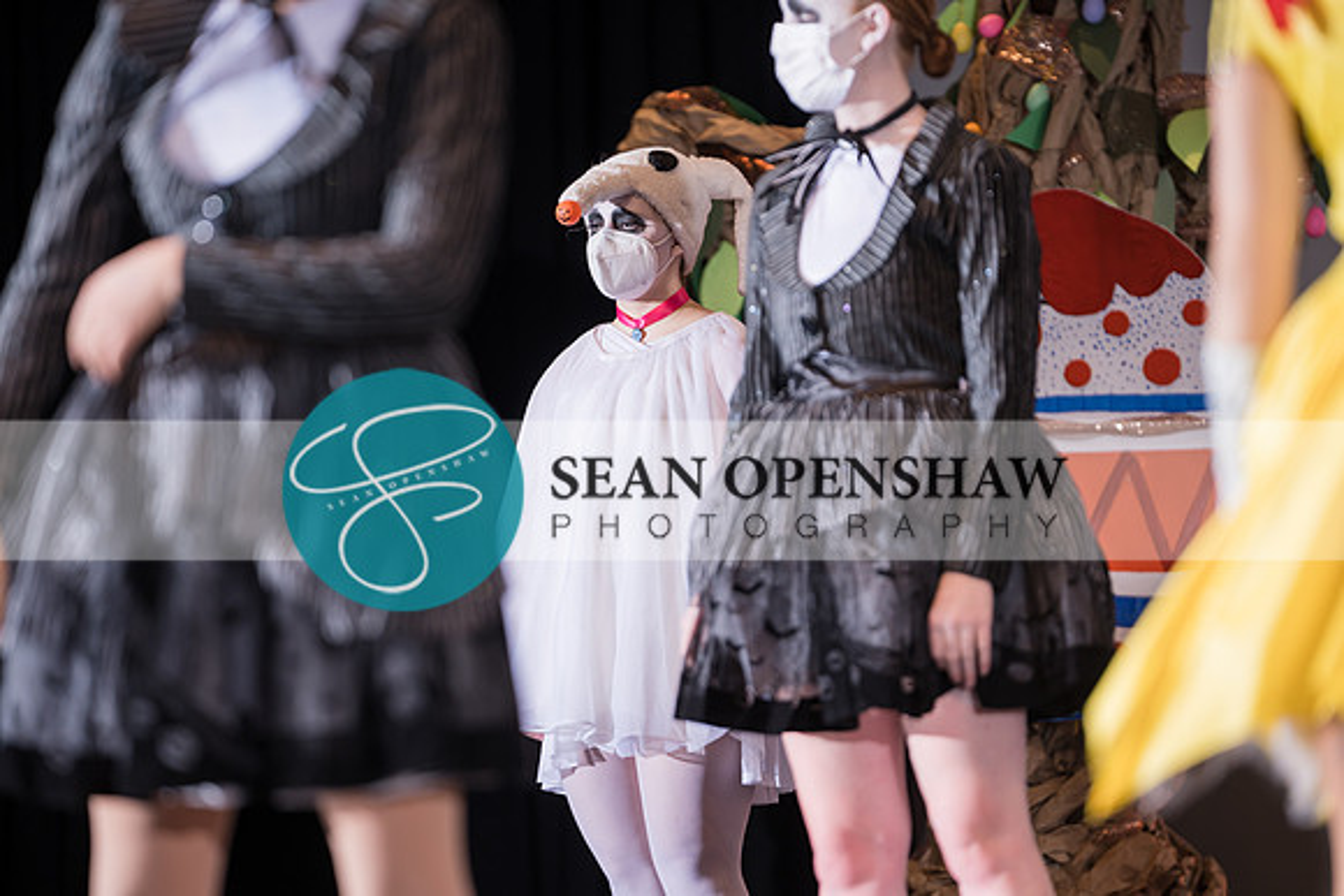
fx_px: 7393
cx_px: 672
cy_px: 448
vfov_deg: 6.9
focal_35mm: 198
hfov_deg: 10.4
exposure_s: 1/160
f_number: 3.2
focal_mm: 198
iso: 200
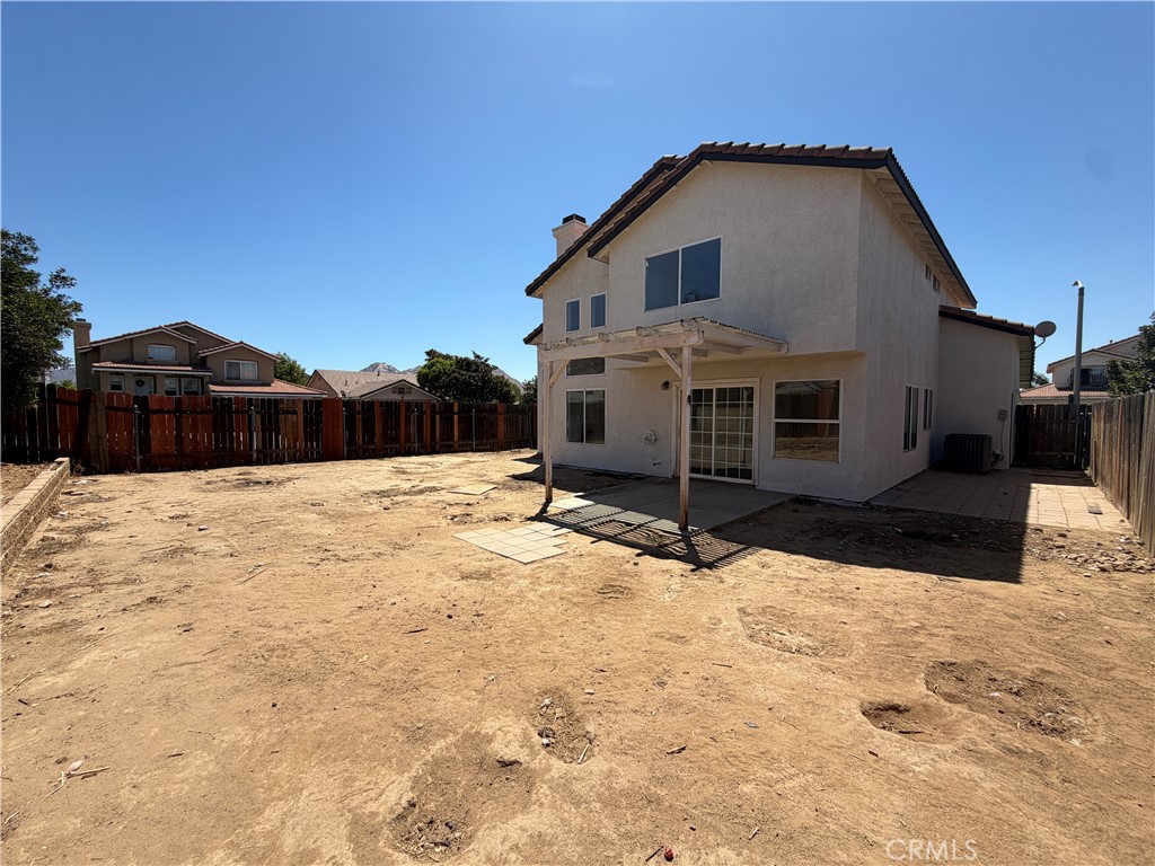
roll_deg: -0.3
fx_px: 467
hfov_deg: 102.1
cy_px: 433
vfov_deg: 85.7
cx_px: 578
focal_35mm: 14
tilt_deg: -2.5
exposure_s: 1/1017
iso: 20
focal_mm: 2.22
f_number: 2.2
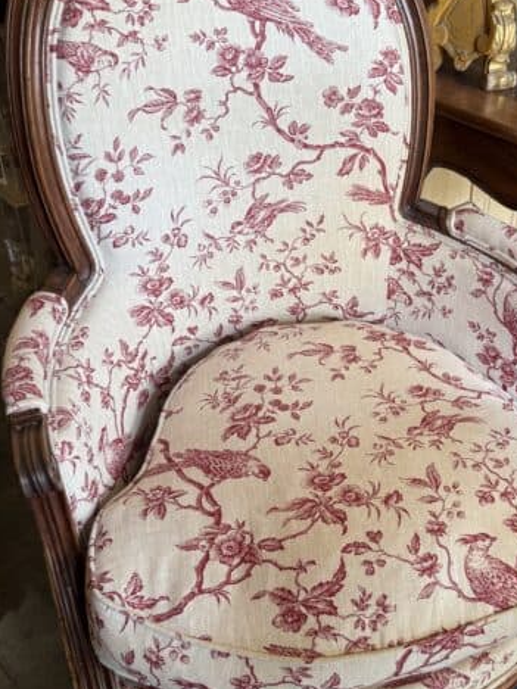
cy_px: 356
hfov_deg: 34.8
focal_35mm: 41
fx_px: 816
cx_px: 343
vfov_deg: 45.8
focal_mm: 6.76
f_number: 1.78
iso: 160
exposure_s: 1/100
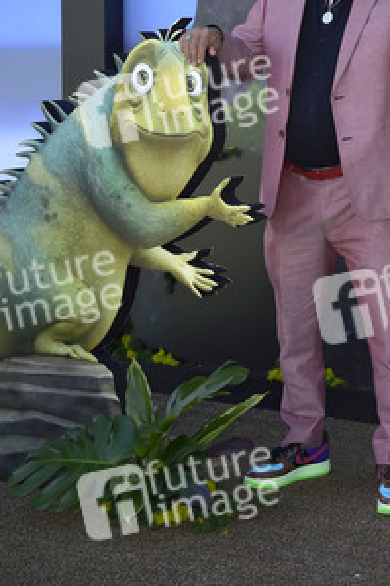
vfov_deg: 29.9
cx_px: 236
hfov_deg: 20.3
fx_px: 1090
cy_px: 200
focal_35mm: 67
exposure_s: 1/250
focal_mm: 50
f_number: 7.1
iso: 125
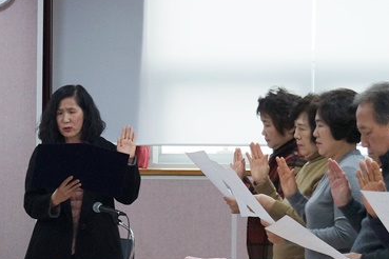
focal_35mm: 195
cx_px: 3
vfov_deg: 7.0
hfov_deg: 10.5
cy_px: 185
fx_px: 2107
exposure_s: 1/80
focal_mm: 47
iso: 400
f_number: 5.6
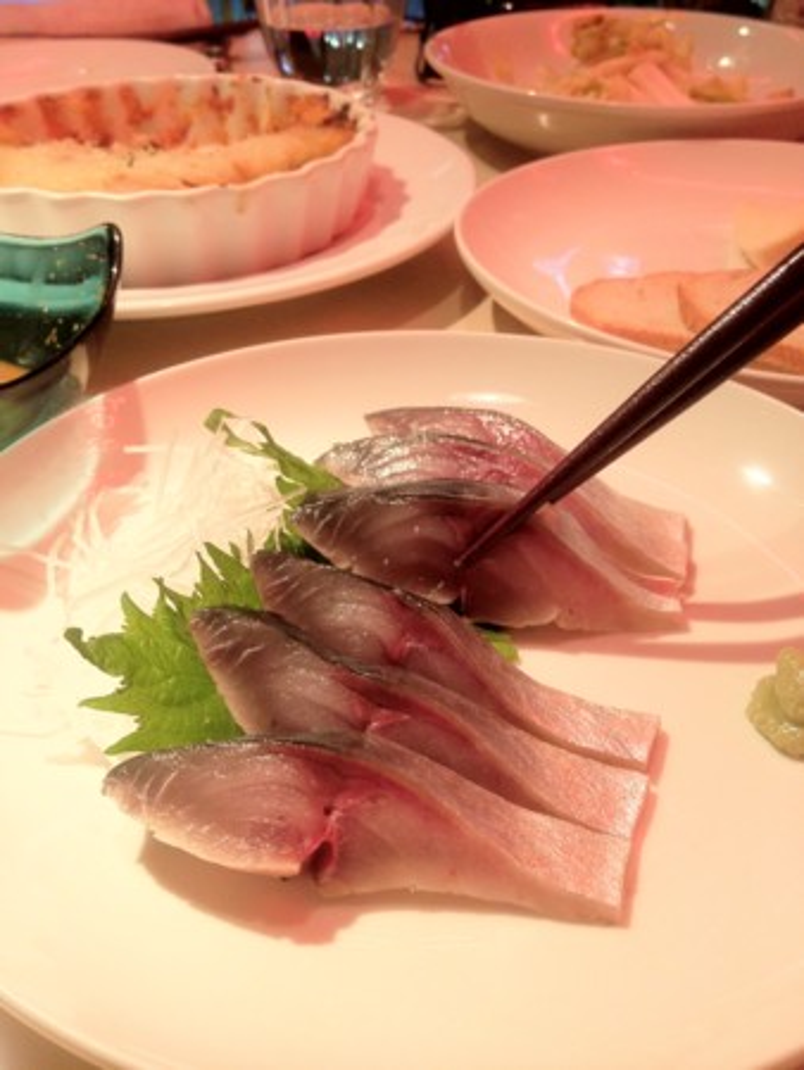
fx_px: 1083
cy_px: 535
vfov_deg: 52.6
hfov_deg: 40.7
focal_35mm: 35
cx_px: 402
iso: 200
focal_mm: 4.28
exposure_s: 1/20
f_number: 2.4
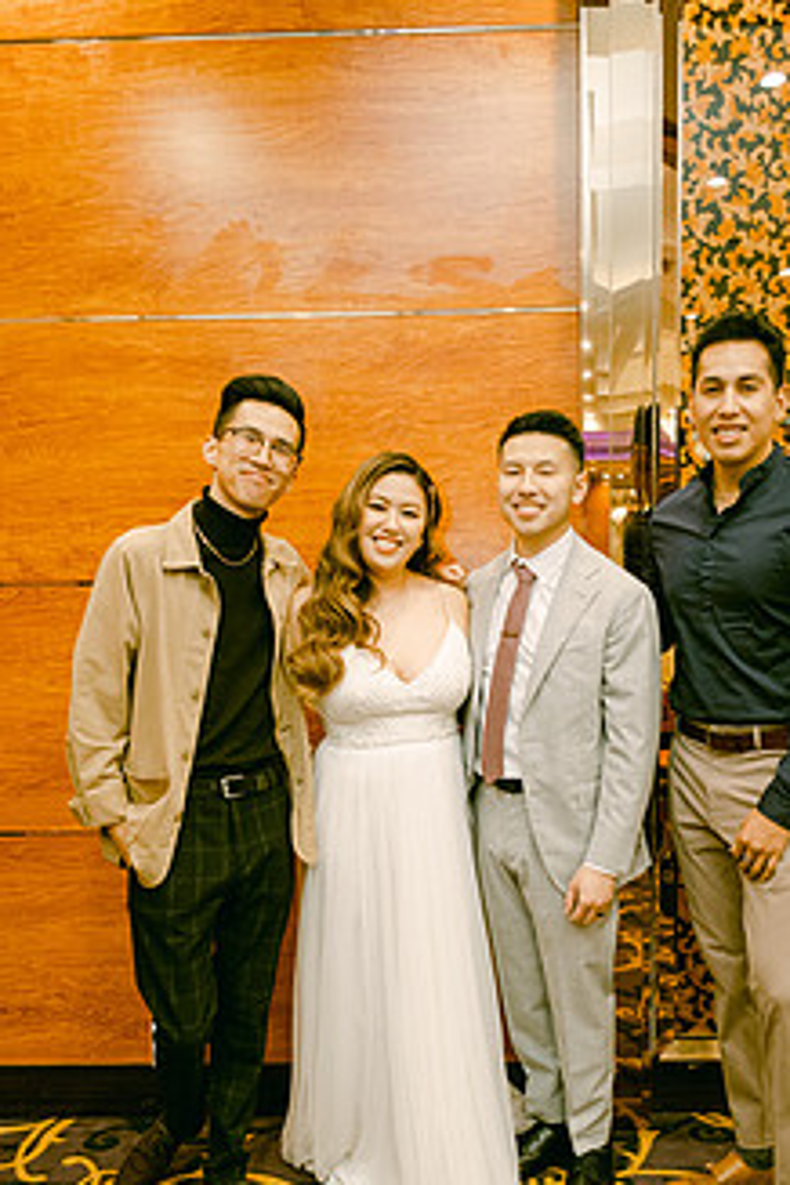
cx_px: 478
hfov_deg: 39.8
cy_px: 728
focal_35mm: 33
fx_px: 1086
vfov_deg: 56.6
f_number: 2.8
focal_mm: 16
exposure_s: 1/125
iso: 800
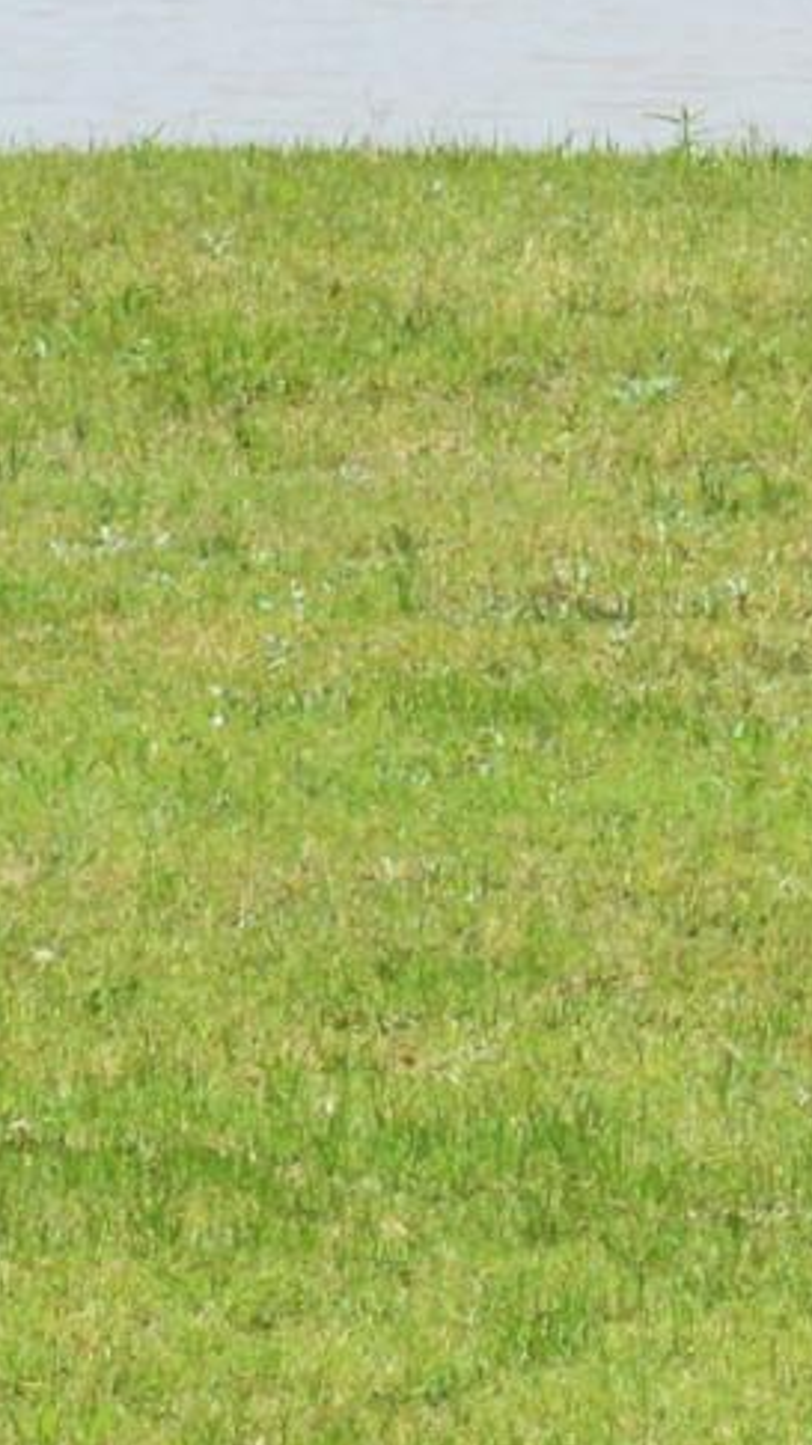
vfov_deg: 4.0
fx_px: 20432
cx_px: 1910
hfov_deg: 2.3
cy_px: -294
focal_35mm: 533
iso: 250
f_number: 11
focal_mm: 55
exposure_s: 1/500
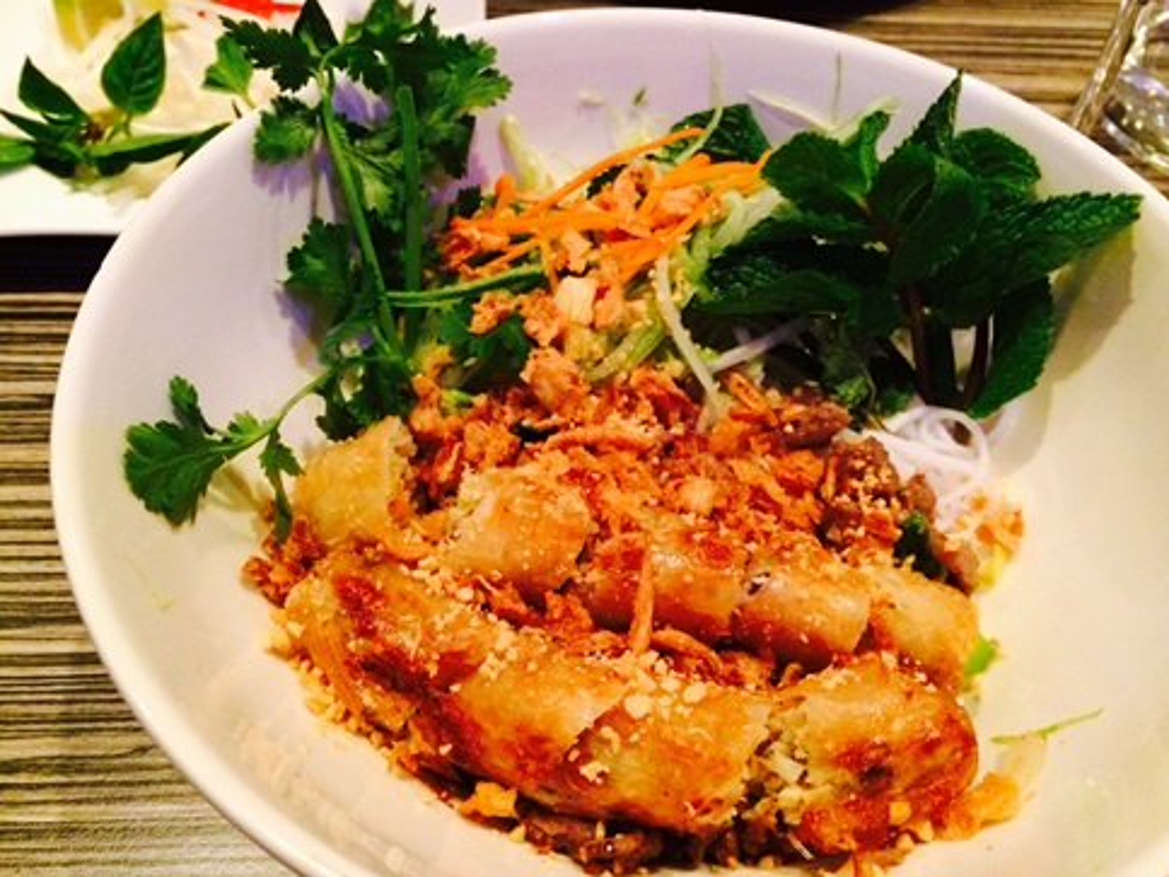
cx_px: 601
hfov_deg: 58.3
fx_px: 1047
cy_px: 443
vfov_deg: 45.4
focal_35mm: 31
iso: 500
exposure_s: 1/17
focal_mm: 4.12
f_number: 2.2
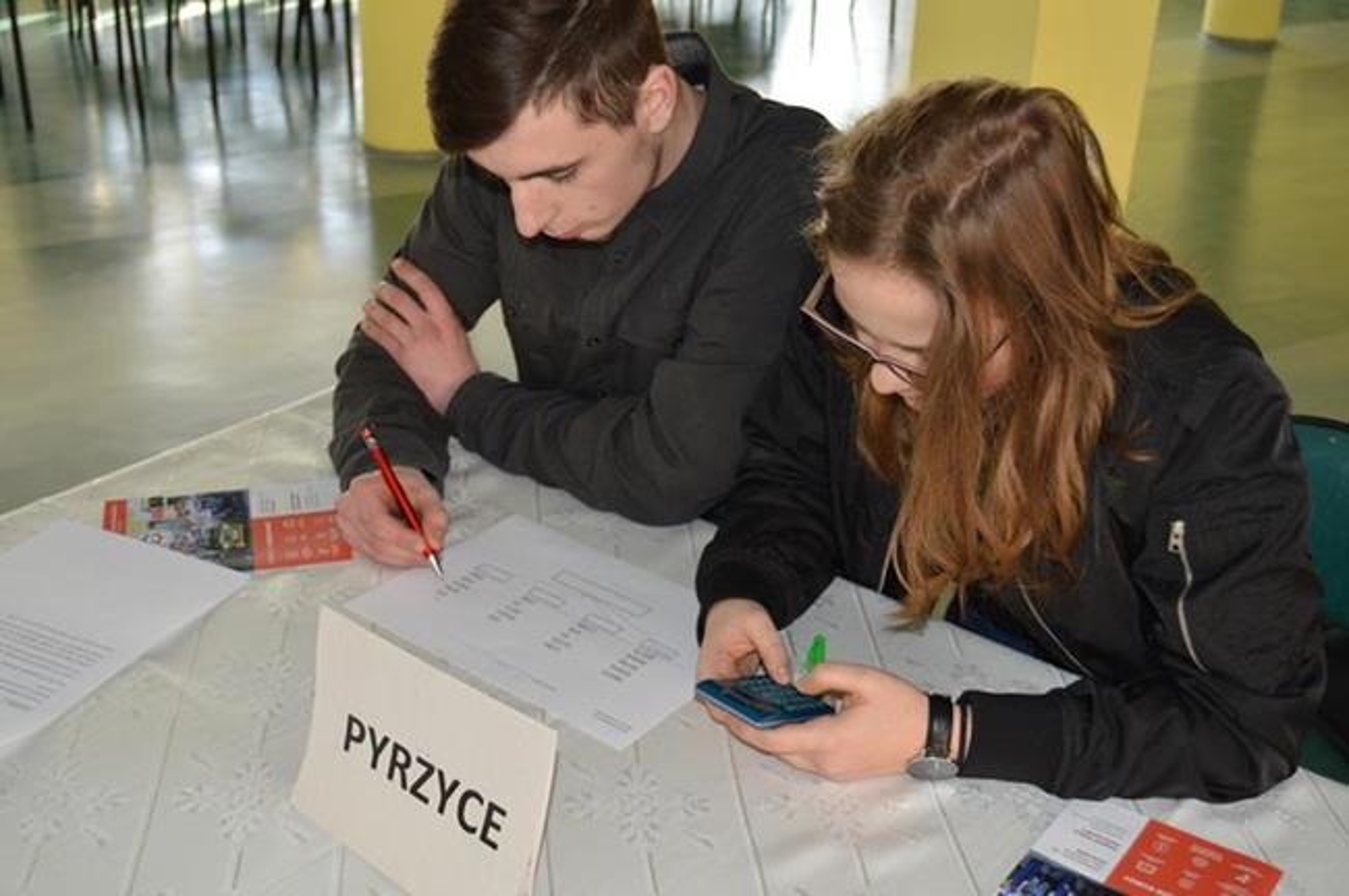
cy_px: 448
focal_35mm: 42
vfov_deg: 31.8
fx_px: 1572
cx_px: 674
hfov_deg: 46.4
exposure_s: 1/60
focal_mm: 28
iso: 560
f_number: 4
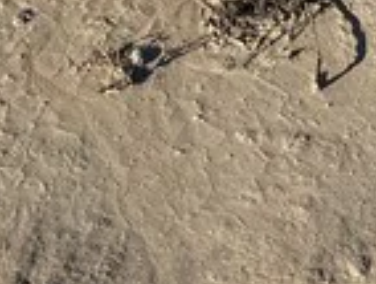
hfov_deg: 11.2
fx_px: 1882
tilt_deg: -16.8
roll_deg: -1.4
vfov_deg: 7.6
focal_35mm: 173
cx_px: 463
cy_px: -536
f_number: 1.78
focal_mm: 6.76
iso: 80
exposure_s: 1/6173
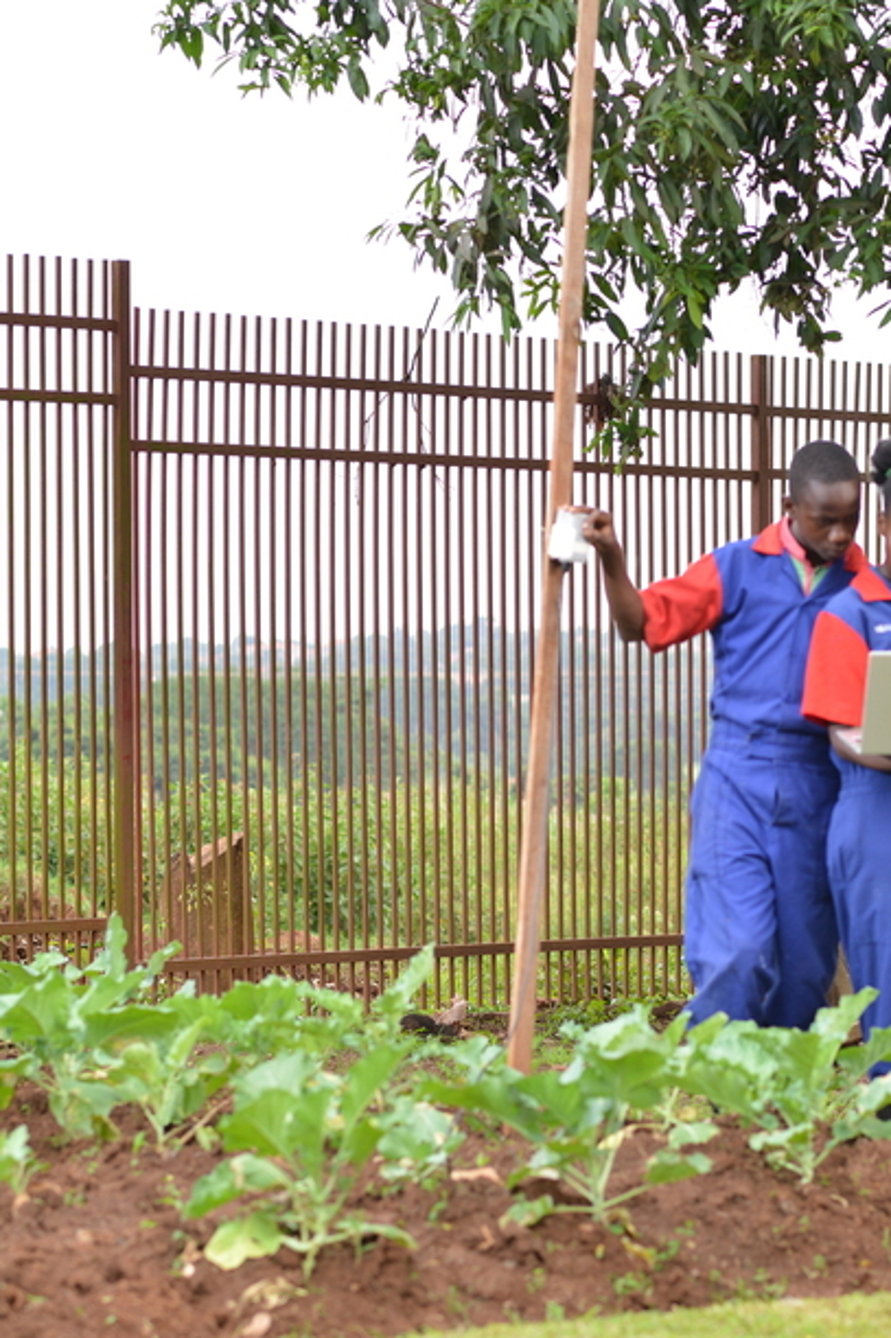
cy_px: 668
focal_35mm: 128
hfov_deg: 10.7
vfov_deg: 16.0
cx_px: 683
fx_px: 4754
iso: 125
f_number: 3.5
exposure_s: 1/125
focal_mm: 85
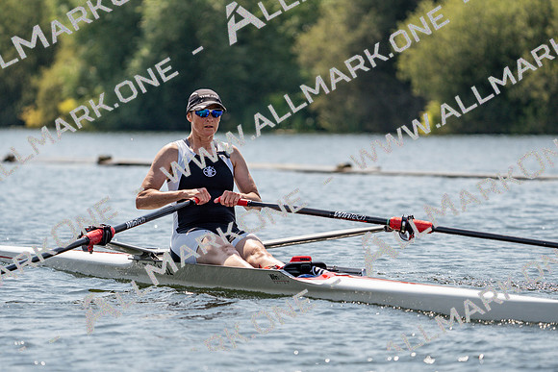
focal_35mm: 266
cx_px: 279
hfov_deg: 7.7
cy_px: 186
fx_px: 4124
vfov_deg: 5.2
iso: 160
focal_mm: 266
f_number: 5.6
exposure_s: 1/1600
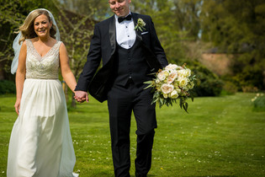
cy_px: 73
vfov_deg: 15.4
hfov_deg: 22.8
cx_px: 100
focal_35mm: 89
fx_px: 655
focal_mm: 70
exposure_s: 1/1600
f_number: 2.8
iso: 100
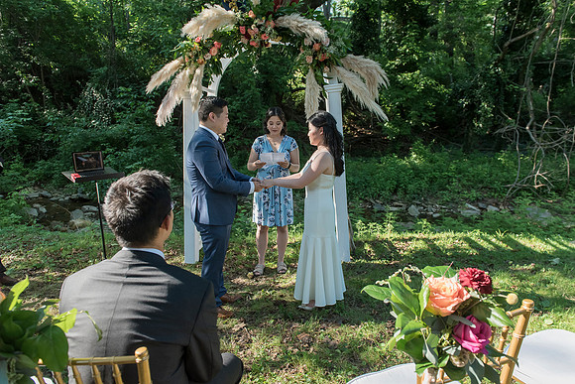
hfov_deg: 72.0
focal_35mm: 25
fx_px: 396
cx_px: 297
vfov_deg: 51.7
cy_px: 198
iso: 1000
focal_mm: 24
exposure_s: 1/1000
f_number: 4
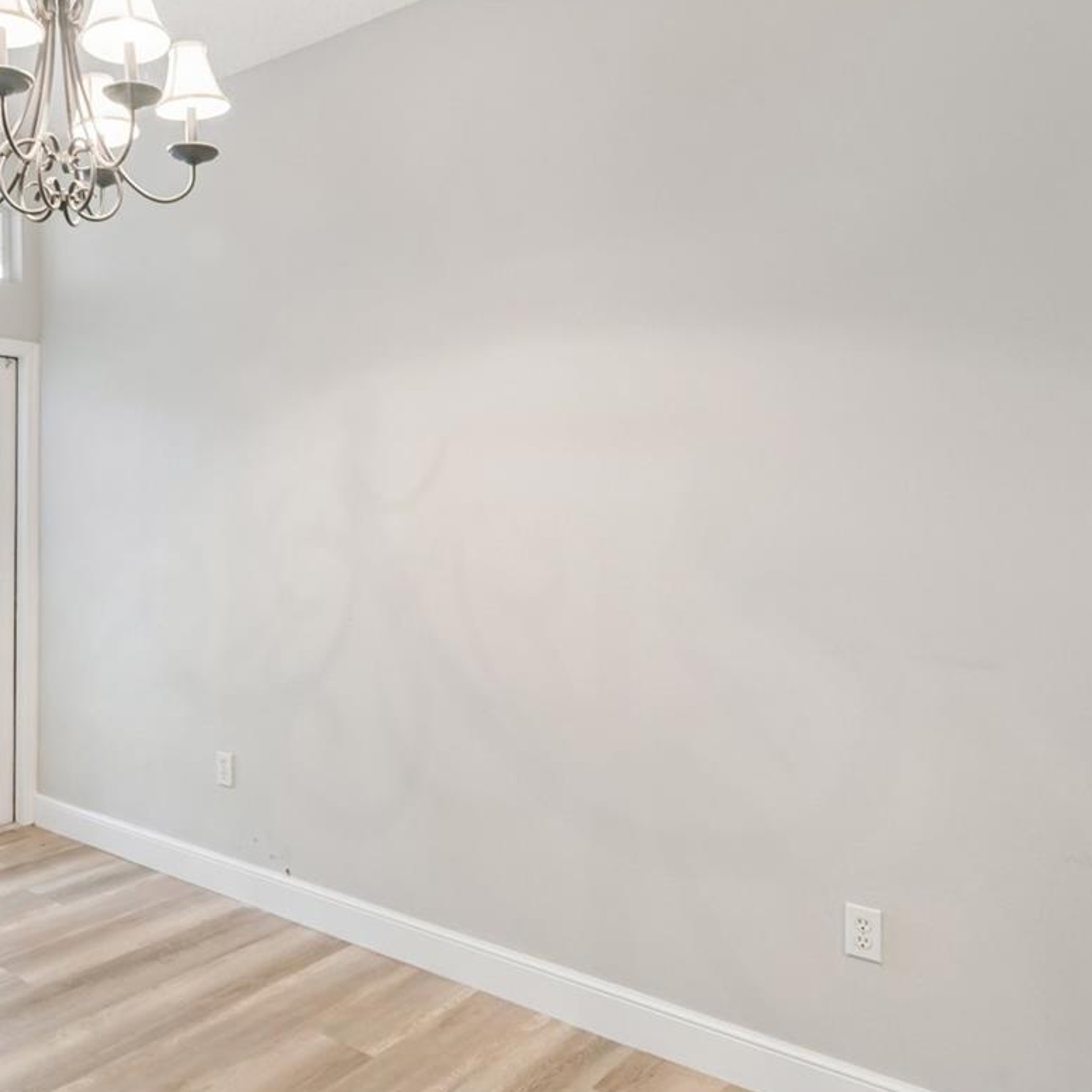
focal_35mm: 28
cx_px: 304
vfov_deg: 57.3
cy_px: 510
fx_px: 999
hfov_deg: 55.2
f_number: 8
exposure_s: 1/10
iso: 400
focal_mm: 16
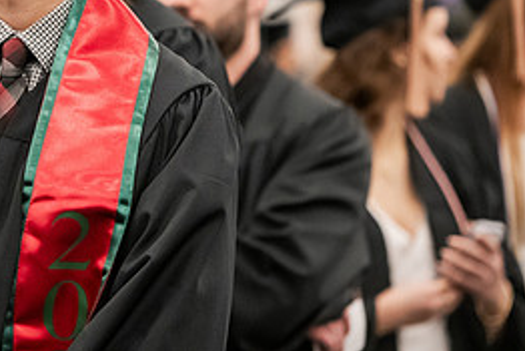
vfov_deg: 4.6
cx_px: -24
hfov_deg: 6.9
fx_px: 4363
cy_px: -35
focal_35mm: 299
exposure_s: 1/200
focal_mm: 135
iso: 4000
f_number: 3.5
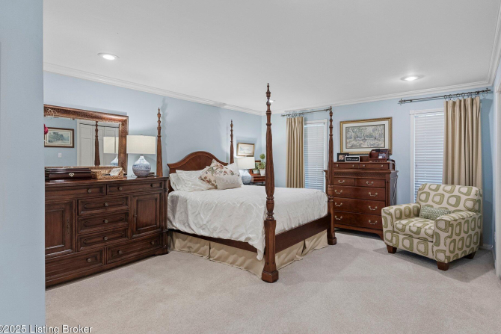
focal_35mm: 19
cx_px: 274
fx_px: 264
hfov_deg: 86.7
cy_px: 159
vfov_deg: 64.5
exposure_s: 1/5
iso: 2000
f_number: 7.1
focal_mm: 17
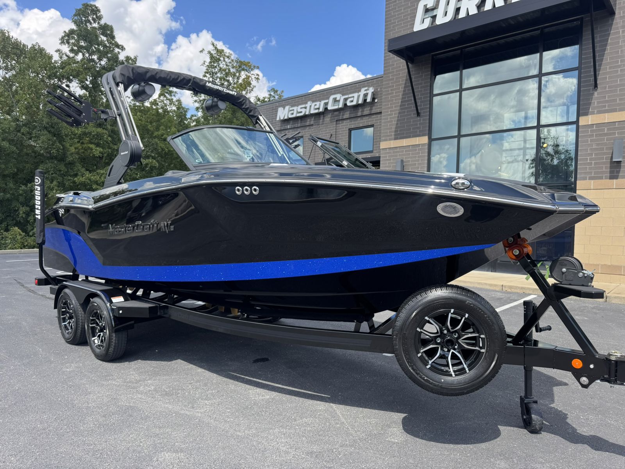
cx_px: 312
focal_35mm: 24
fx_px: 433
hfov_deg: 71.6
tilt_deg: -1.6
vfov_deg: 56.8
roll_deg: -1.1
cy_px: 234
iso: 80
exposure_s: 1/1112
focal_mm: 6.76
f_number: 1.78
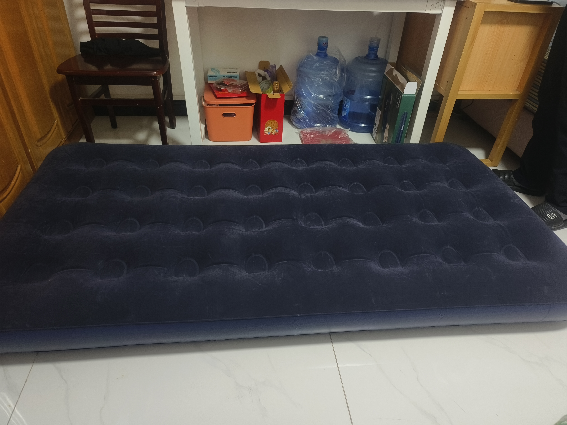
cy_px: 212
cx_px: 284
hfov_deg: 73.9
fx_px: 377
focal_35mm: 23
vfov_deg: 58.9
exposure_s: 1/30
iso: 712
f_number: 1.75
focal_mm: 5.5
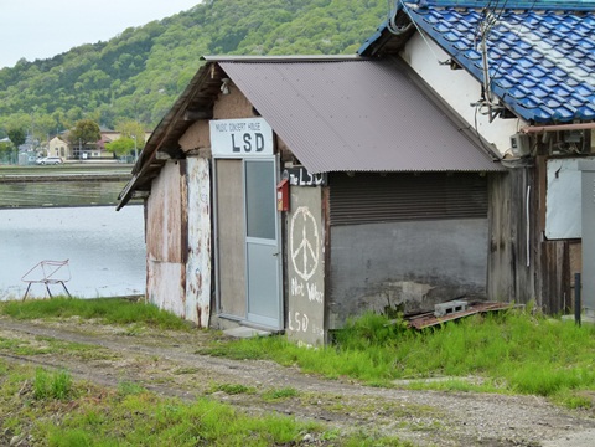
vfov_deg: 15.9
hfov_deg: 21.1
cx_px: 298
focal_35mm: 93
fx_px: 1599
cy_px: 224
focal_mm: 16.8
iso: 160
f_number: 4
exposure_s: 1/200
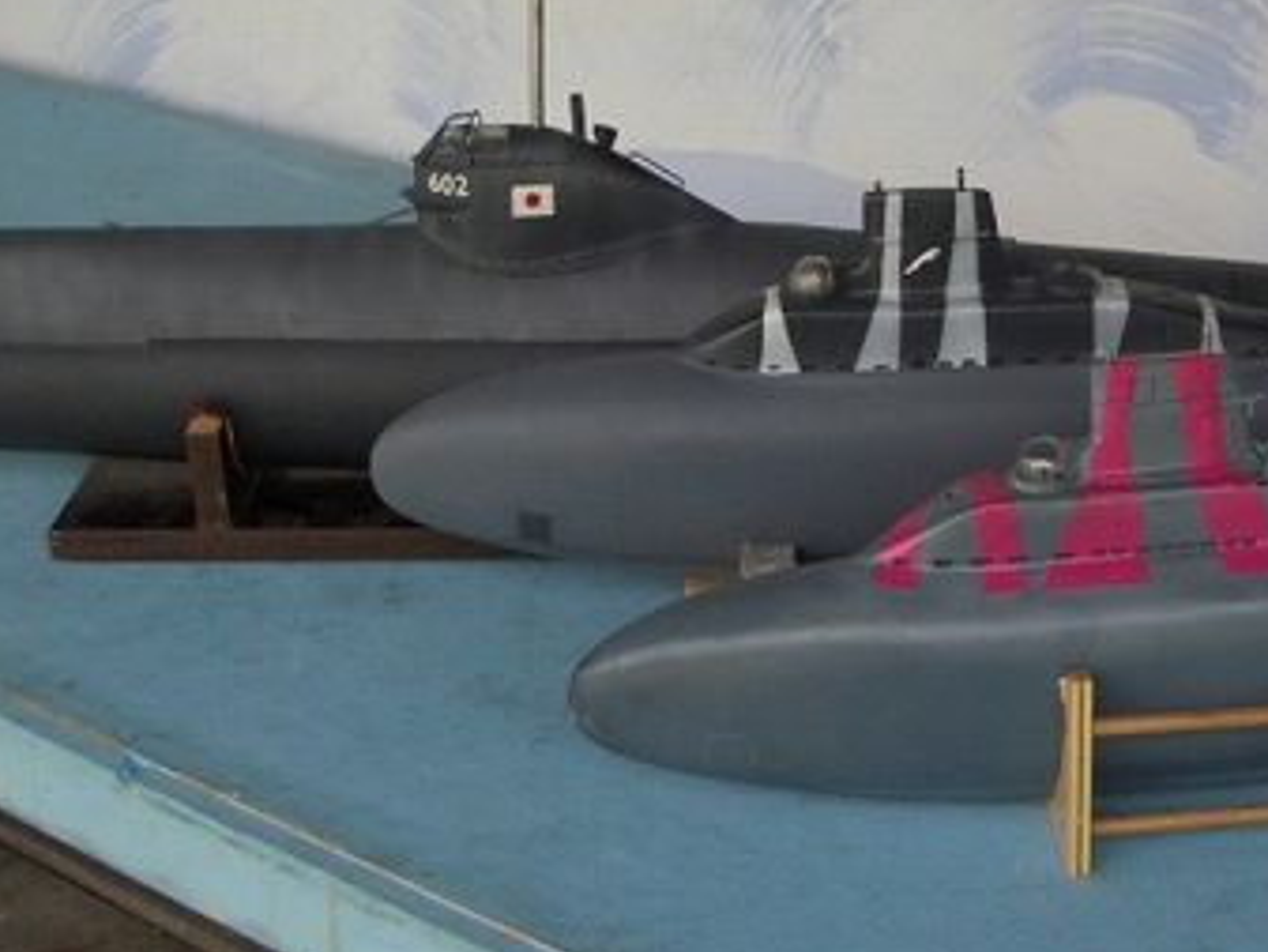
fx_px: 3041
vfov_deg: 17.7
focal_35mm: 83
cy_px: 297
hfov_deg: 23.5
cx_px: 805
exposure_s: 1/200
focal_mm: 5.8
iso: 50
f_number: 2.6
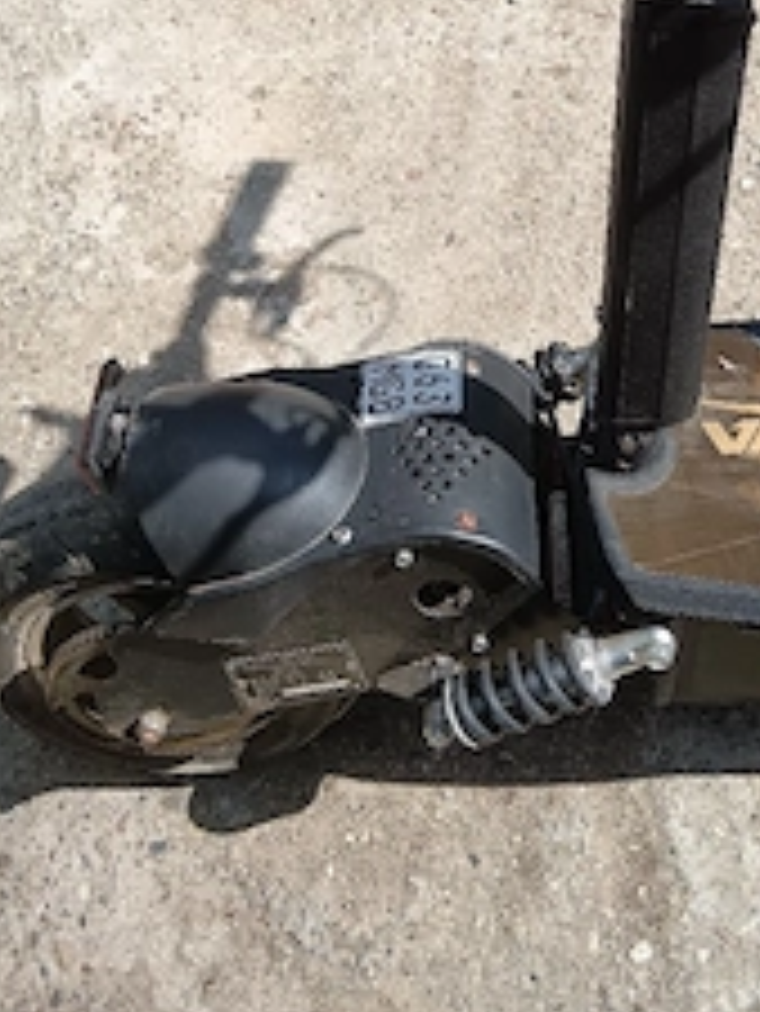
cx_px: 495
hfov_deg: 30.1
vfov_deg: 38.5
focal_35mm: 48
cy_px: 243
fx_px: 1404
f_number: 1.9
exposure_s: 1/667
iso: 101
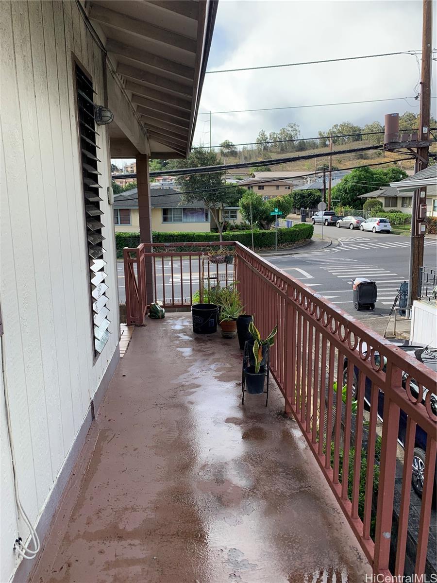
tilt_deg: -10.8
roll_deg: +0.1
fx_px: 438
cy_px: 292
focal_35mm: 26
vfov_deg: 67.3
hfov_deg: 53.1
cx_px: 218
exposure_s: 1/802
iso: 25
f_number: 1.8
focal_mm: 4.25
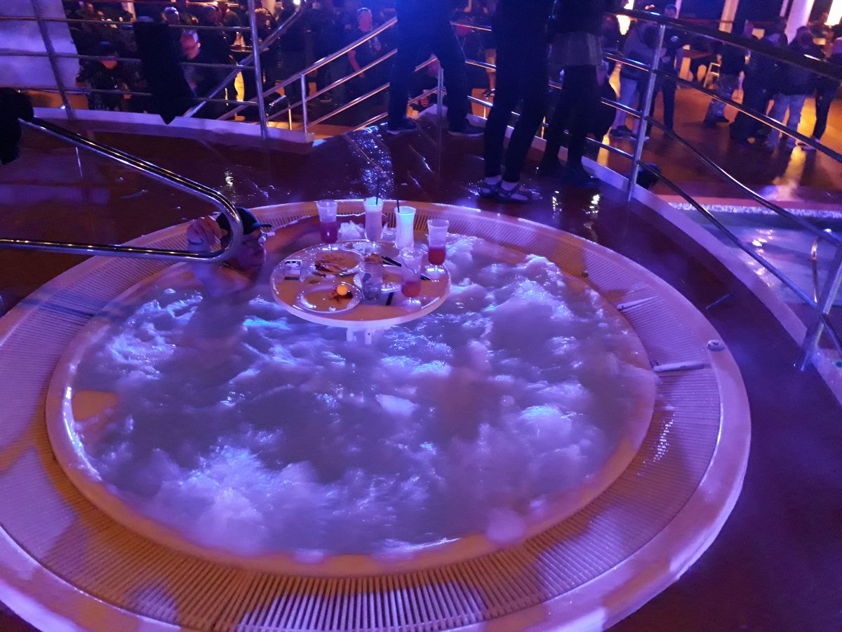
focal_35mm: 27
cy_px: 316
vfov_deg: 51.4
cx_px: 421
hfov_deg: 65.3
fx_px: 657
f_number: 1.9
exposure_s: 1/10
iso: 800
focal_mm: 3.6
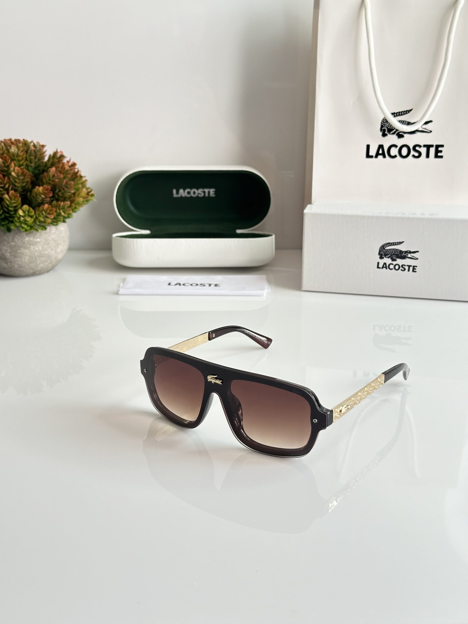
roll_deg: -0.6
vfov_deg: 39.7
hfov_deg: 30.3
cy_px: 312
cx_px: 234
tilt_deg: -20.9
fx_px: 865
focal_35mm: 48
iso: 80
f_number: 1.78
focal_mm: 6.86
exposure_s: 1/50
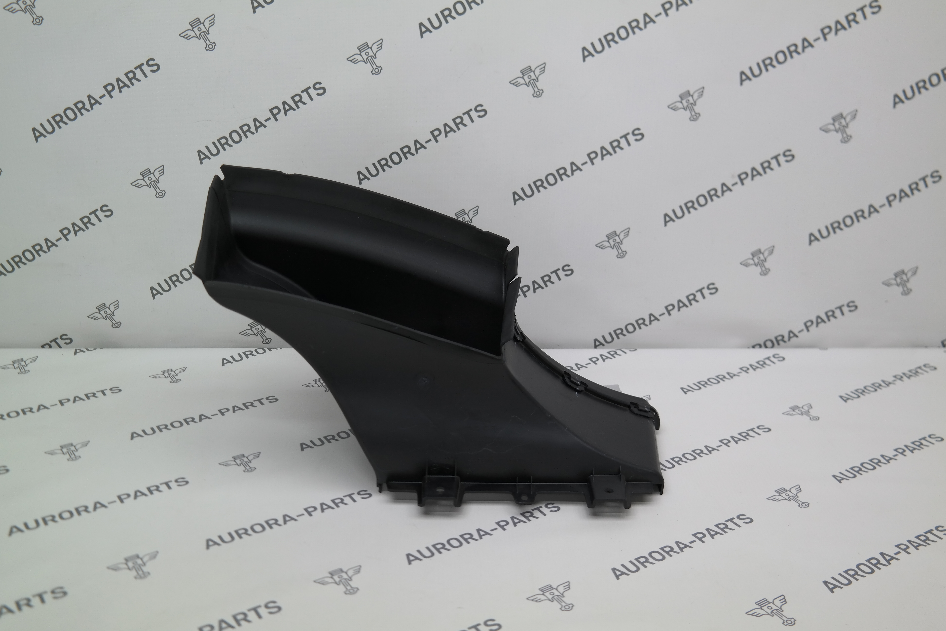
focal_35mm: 38
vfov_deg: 35.1
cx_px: 473
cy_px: 316
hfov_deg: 50.7
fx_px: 998
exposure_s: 1/80
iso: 200
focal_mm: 25
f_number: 4
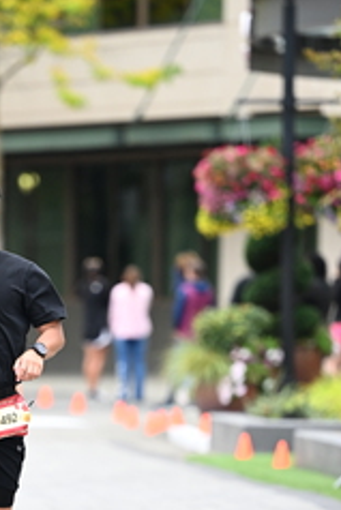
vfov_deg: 5.1
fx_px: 5731
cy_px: 399
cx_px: 35
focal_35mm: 404
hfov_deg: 3.4
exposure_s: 1/1600
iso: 800
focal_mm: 175
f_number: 2.8
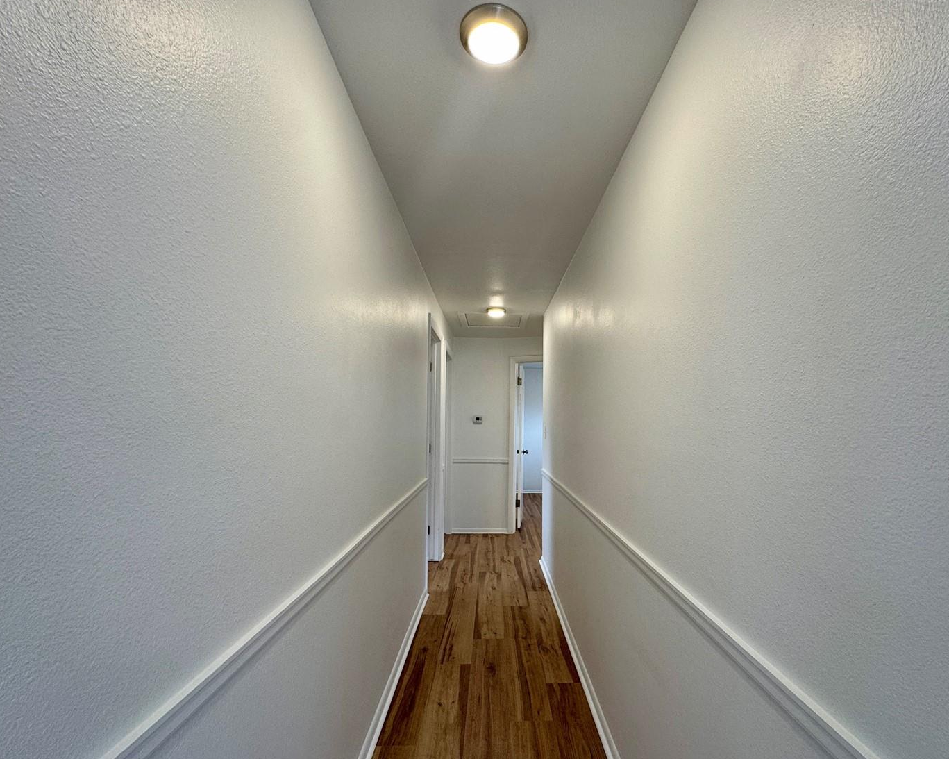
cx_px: 515
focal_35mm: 16
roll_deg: -0.8
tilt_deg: +0.8
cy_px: 411
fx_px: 449
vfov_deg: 80.2
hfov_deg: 92.9
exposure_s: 1/120
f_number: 2.2
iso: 100
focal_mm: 2.22
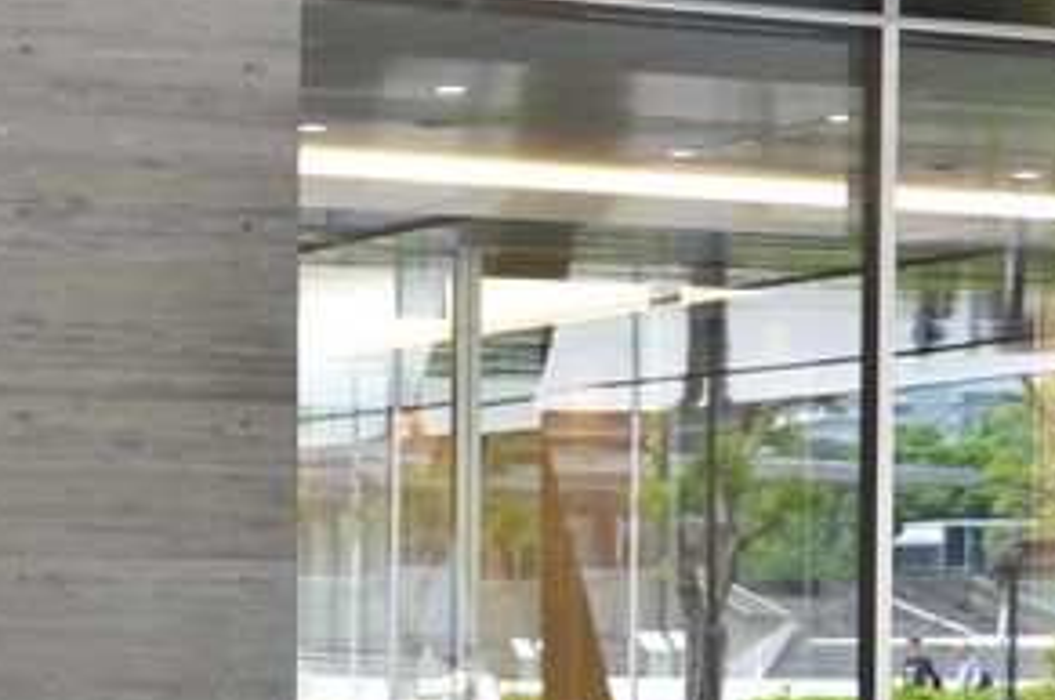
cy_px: 729
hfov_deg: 15.5
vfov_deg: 10.3
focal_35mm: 132
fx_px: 3862
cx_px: 326
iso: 400
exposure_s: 1/125
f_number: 5.6
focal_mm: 32
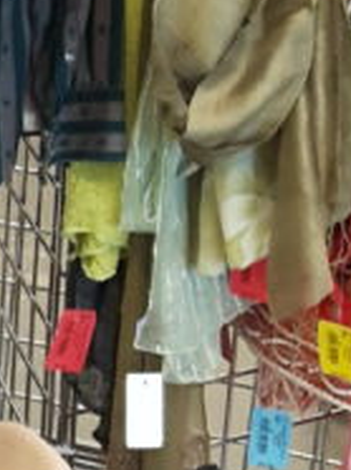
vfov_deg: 11.5
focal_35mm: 171
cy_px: 0
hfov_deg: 7.8
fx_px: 2317
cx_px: -611
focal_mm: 3.7
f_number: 1.9
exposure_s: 1/25
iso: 200
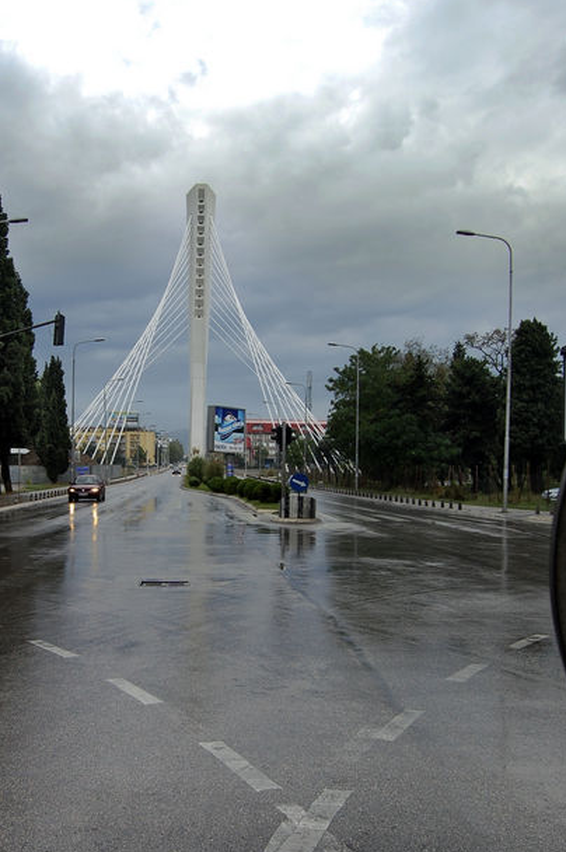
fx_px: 945
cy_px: 490
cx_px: 184
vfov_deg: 48.3
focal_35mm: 40
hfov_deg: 33.0
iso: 200
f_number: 7.1
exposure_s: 1/200
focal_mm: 18
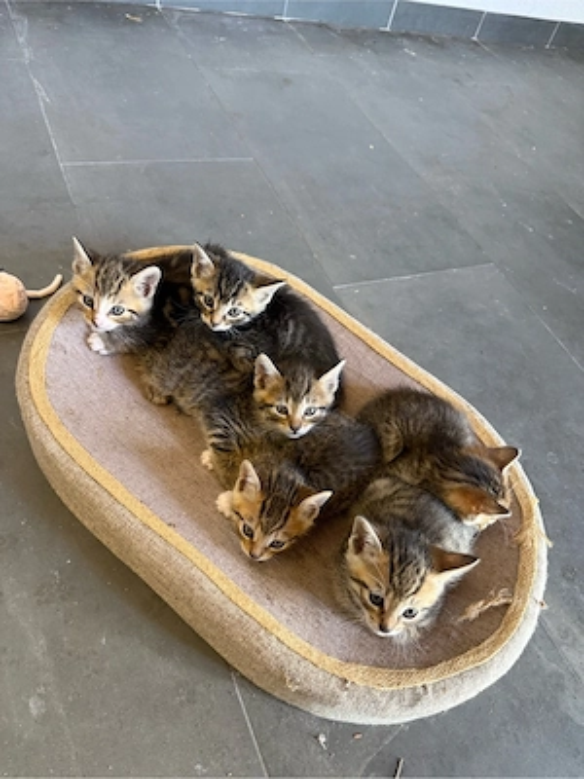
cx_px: 292
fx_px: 540
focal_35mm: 24
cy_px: 390
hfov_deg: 56.8
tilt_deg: -49.7
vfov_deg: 71.6
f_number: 1.78
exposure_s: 1/60
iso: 250
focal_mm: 6.76
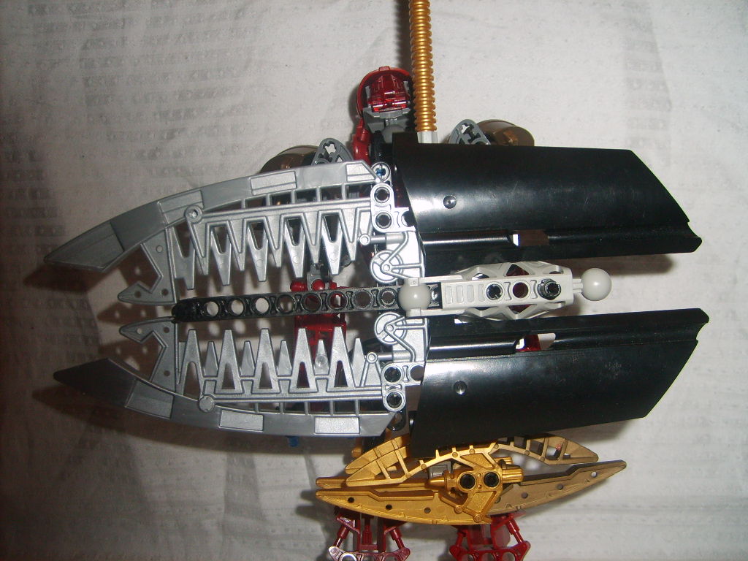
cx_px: 374
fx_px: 756
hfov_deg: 52.6
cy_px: 280
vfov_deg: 40.7
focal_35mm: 35
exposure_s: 1/45
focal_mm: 5.8
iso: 100
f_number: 2.8
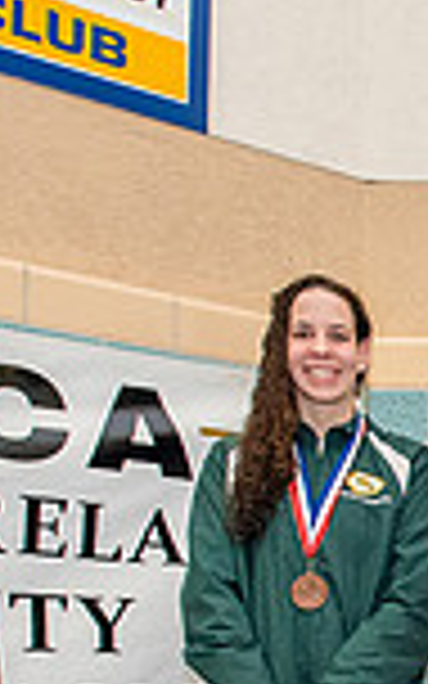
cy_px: 714
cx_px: 890
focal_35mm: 75
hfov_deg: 14.2
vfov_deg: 25.8
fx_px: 1400
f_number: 8
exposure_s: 1/200
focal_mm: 17
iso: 2000
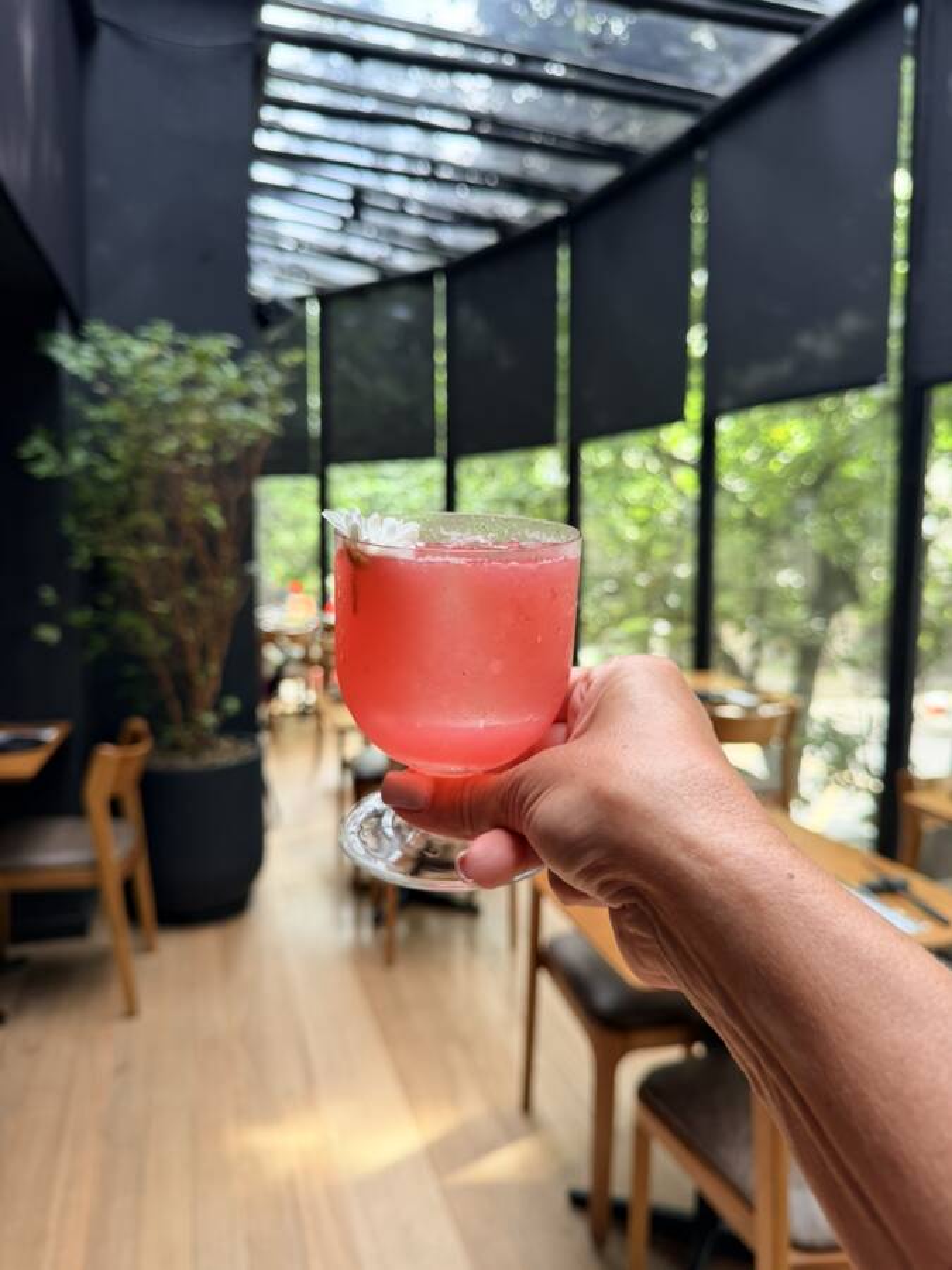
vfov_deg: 71.6
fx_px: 880
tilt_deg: -6.2
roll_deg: -0.2
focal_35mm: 24
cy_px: 635
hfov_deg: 56.8
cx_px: 476
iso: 125
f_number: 1.78
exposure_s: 1/60
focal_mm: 6.76
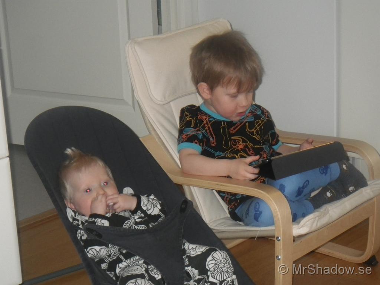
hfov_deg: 25.3
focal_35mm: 77
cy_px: 142
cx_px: 190
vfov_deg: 19.1
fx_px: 845
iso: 400
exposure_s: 1/100
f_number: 4.8
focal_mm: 13.7
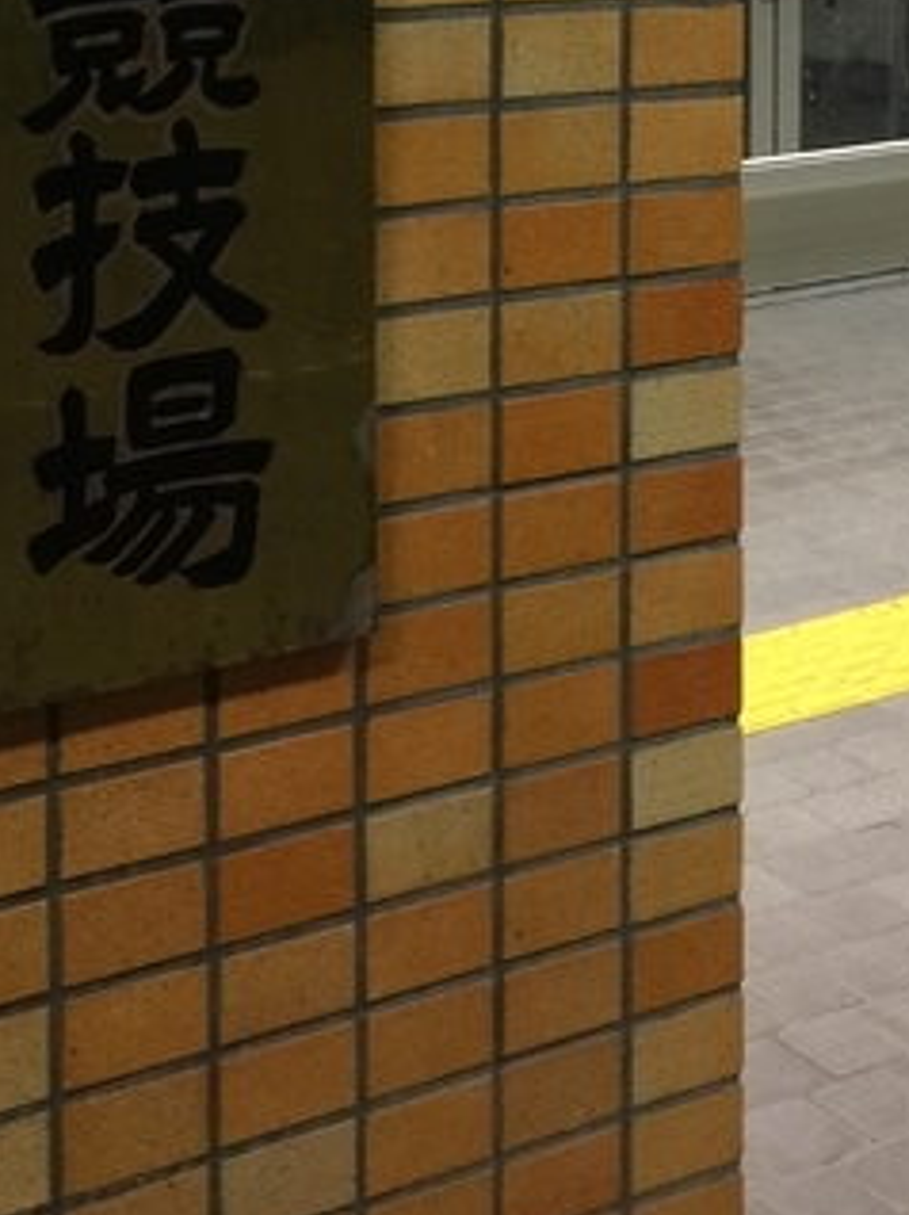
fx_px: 2559
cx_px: 367
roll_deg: +0.0
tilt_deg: -1.5
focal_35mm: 73
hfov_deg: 20.1
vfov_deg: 24.9
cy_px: -118
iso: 100
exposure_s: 1/10
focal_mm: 4.15
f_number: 2.2
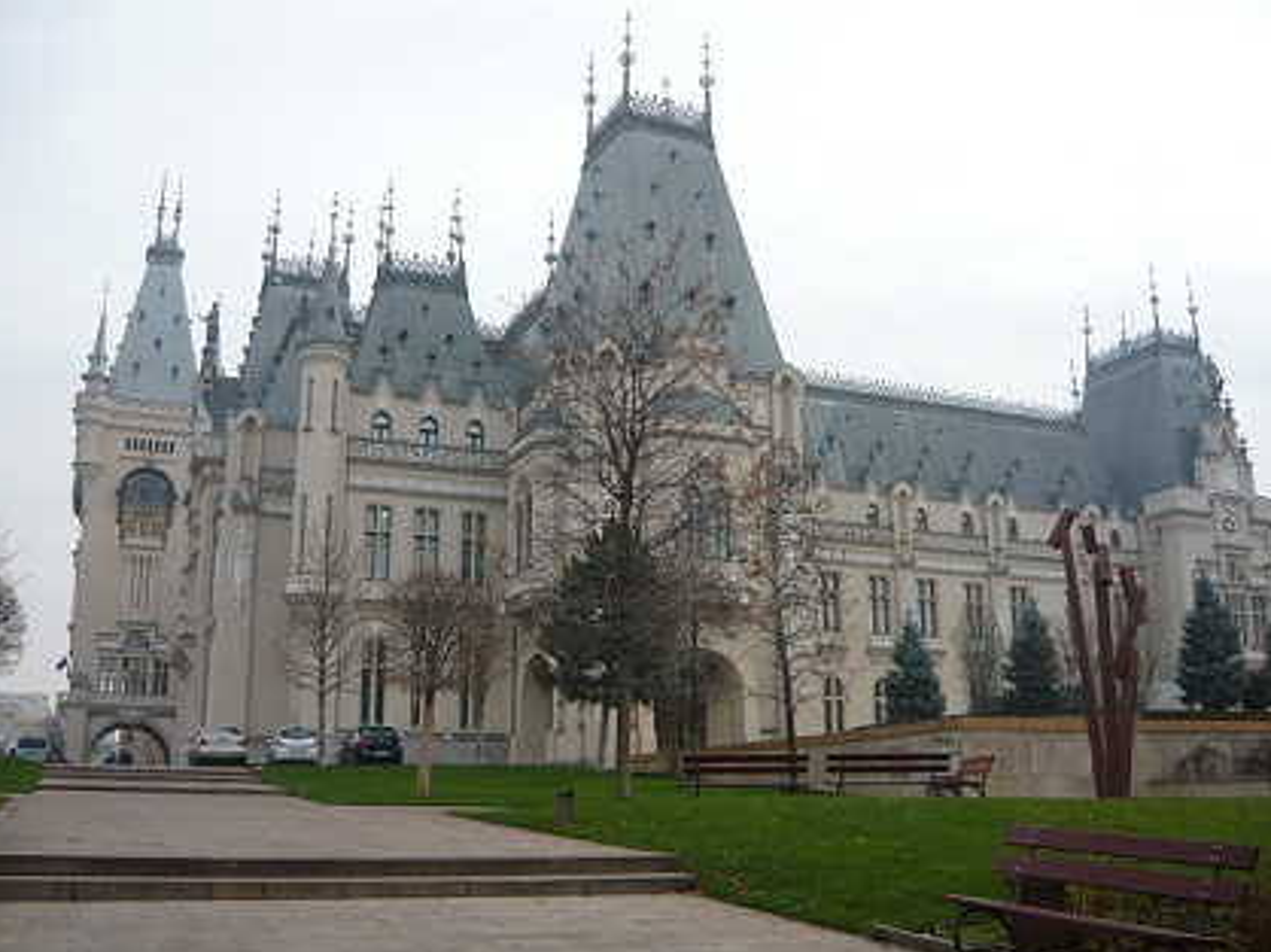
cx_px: 625
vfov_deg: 41.8
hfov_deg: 54.0
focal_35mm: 34
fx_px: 1248
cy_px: 485
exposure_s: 1/400
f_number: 2.8
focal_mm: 5.5
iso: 100
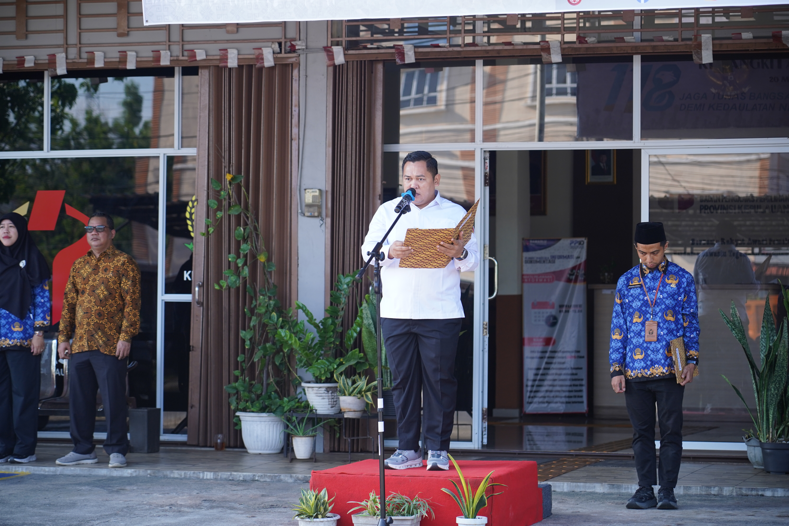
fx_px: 2301
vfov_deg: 13.0
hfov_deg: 19.5
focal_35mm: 105
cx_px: 394
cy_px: 263
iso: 400
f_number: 4
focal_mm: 105
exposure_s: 1/320
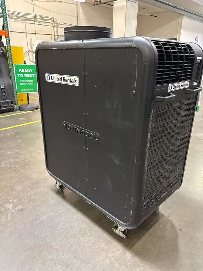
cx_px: 102
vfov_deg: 67.3
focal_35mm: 26
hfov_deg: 53.1
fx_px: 203
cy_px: 136
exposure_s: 1/40
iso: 400
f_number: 1.6
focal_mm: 5.96
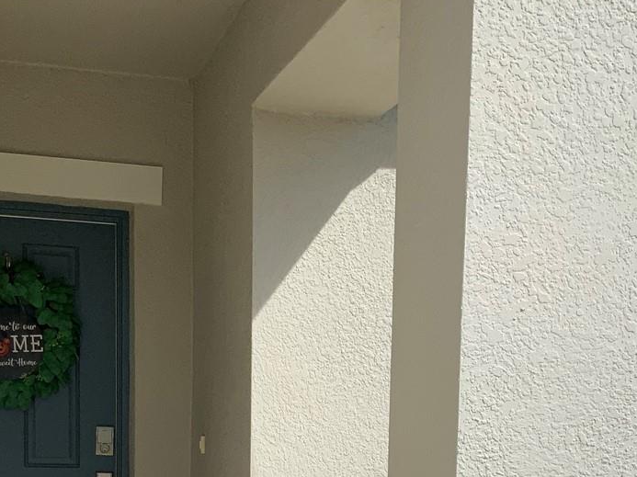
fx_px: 1232
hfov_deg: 28.9
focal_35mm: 67
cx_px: 367
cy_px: 544
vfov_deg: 20.7
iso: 20
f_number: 1.8
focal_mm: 3
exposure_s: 1/3125
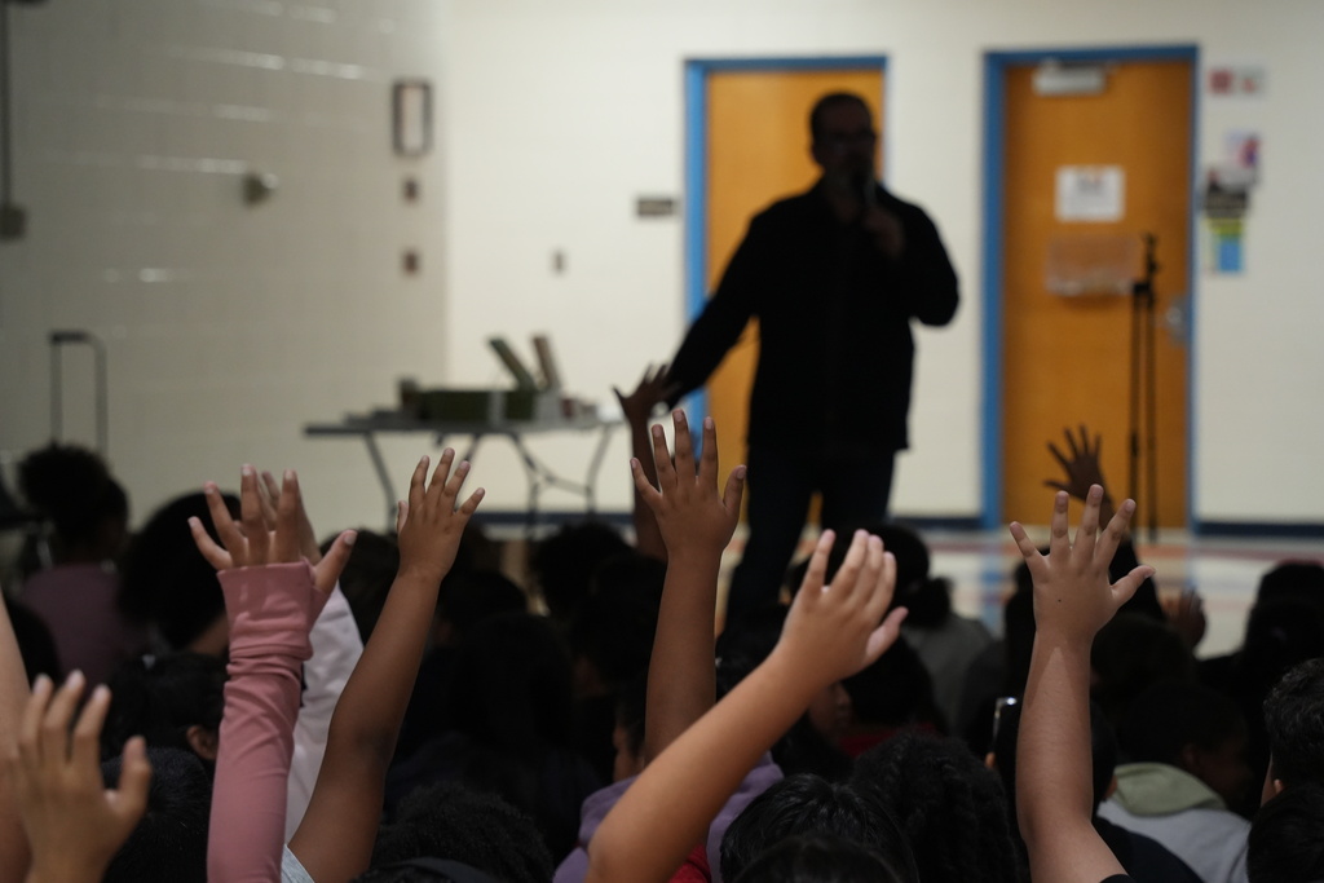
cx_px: 662
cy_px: 442
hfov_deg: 14.7
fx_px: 5149
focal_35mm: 140
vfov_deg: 9.8
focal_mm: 140
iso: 3200
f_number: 6.3
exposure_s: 1/80
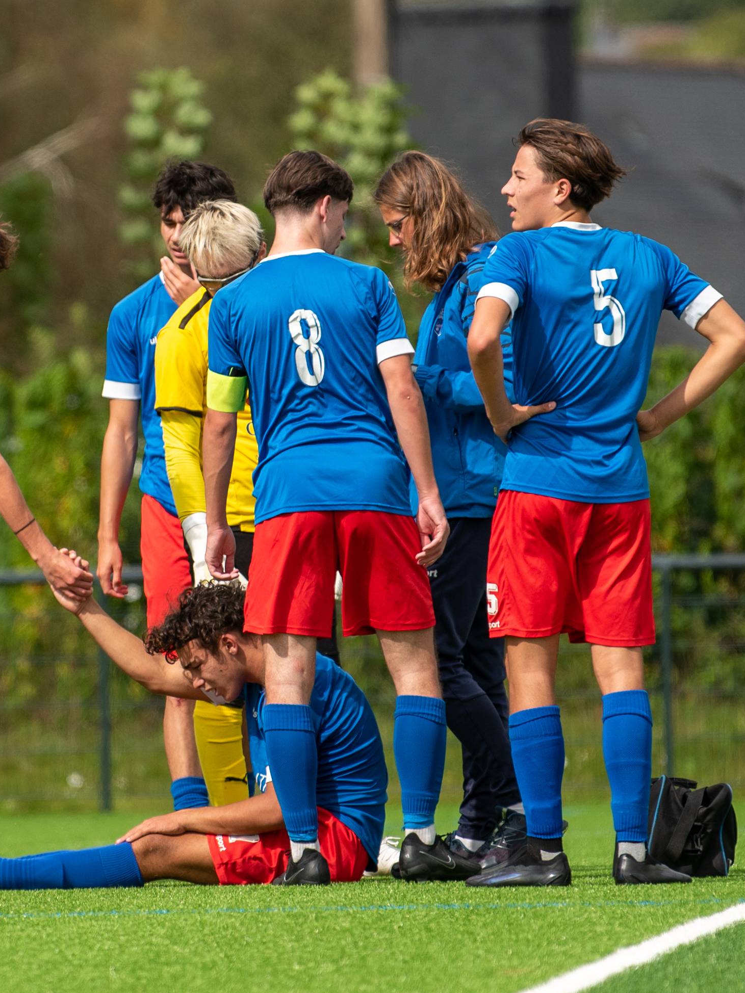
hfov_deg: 2.5
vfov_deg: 3.3
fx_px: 17045
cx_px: 194
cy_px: 346
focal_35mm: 594
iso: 180
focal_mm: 200
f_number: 2.8
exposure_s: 1/4000
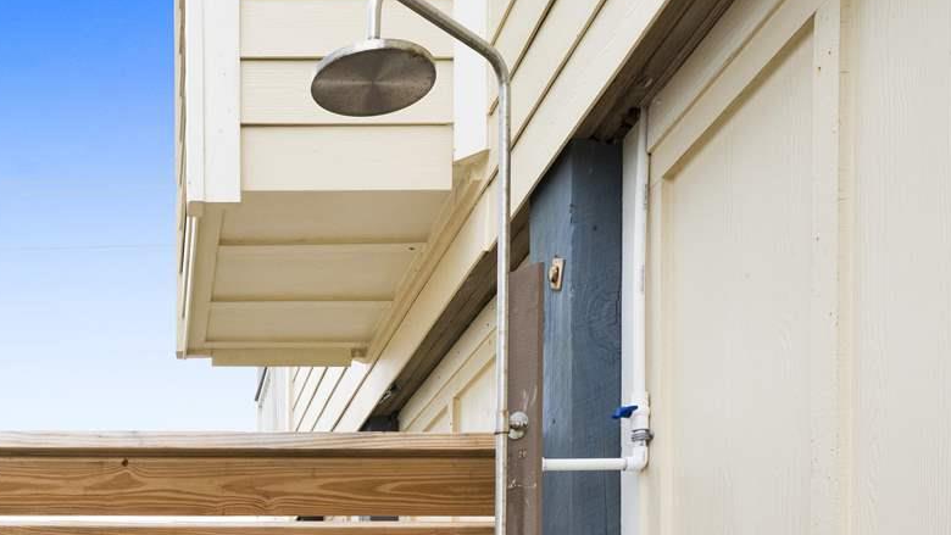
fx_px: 1110
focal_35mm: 44
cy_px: 723
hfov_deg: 43.3
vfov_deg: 23.5
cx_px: 138
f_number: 11
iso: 400
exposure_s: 1/200
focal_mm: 16
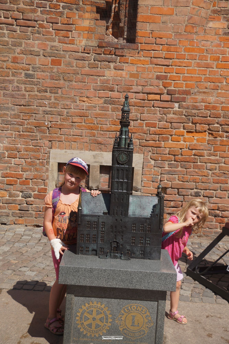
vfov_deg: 37.9
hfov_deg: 25.7
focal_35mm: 52
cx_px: 114
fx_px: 502
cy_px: 172
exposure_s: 1/800
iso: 100
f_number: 5
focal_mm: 35
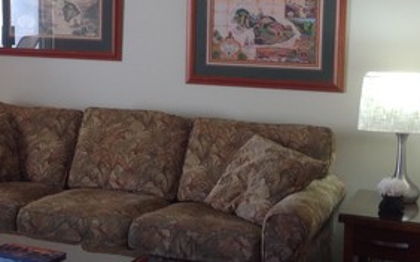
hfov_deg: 24.1
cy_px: 61
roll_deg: -0.2
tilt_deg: -2.8
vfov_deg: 15.5
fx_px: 961
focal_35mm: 84
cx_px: 60
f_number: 2.4
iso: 50
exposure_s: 1/24
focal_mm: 4.28
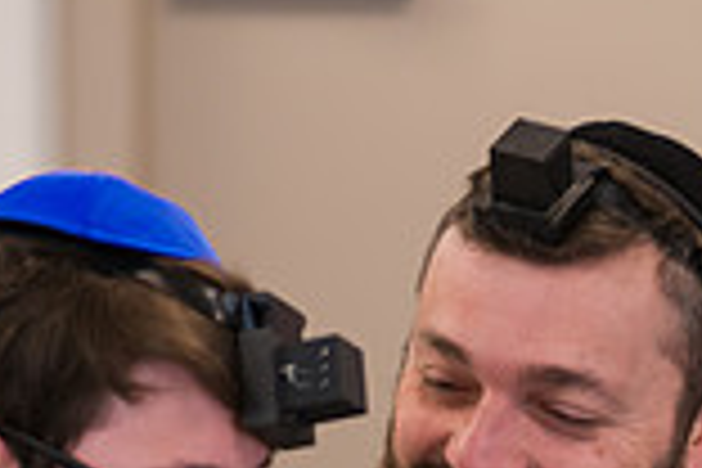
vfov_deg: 6.3
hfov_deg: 9.5
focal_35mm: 216
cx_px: 446
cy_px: 767
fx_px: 4212
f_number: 3.2
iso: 400
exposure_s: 1/125
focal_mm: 58
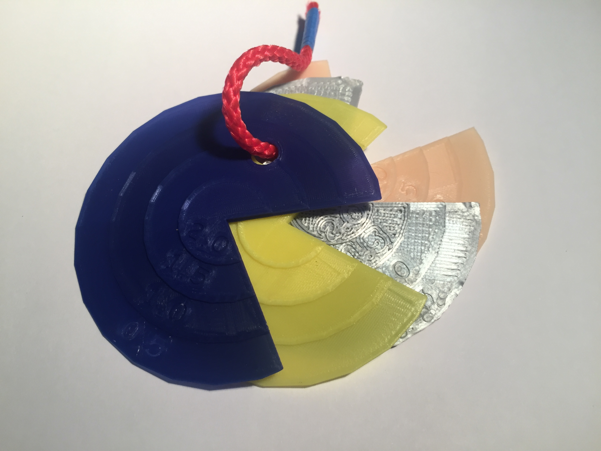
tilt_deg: -63.7
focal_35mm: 29
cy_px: 226
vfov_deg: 48.2
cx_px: 300
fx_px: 503
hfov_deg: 61.7
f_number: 2.2
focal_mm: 4.15
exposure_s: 1/33
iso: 32
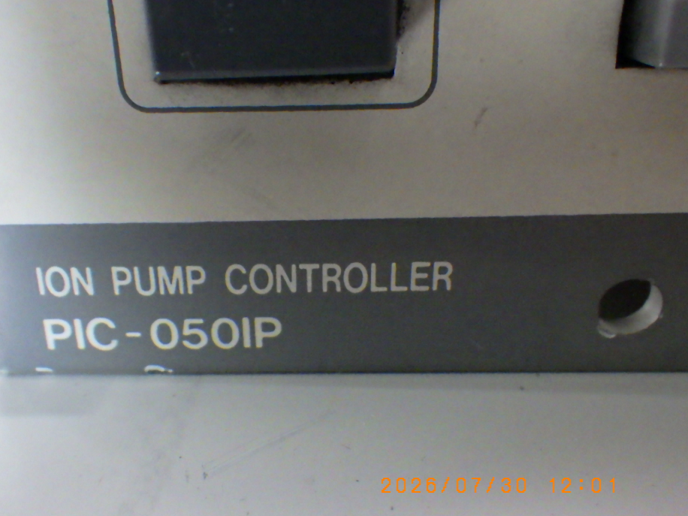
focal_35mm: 38
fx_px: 755
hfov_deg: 48.9
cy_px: 263
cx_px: 309
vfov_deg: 37.7
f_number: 3.8
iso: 1600
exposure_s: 1/20
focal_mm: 6.1
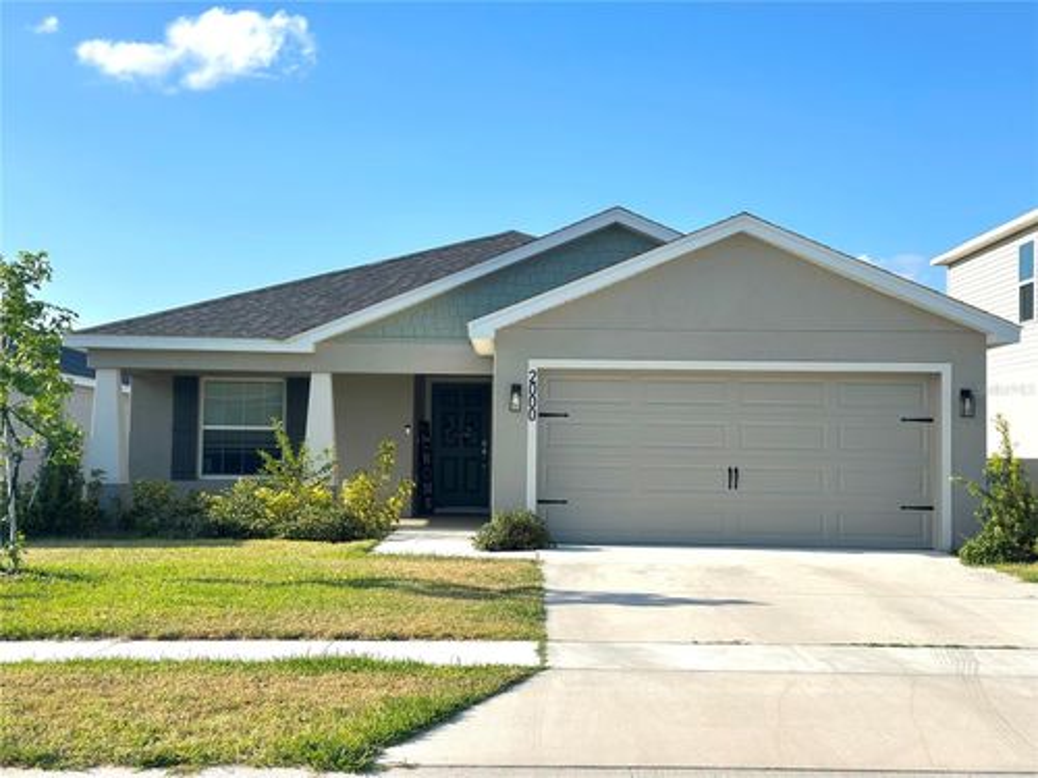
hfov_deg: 39.7
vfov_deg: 30.3
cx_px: 519
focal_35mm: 48
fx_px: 1439
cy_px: 389
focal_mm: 6.86
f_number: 1.78
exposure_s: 1/5000
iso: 80
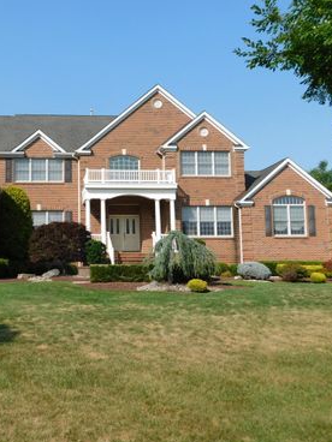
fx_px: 486
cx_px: 83
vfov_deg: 49.0
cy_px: 223
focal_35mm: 38
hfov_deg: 36.8
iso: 125
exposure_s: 1/400
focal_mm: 4.9
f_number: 6.4
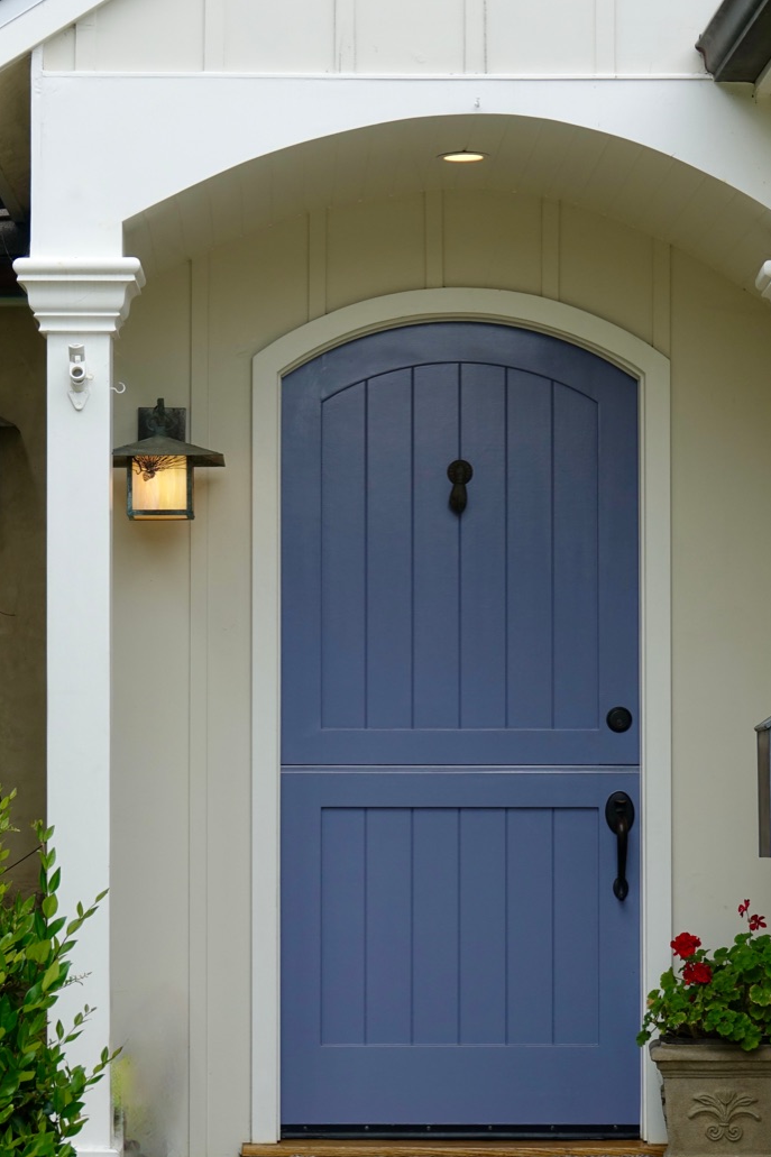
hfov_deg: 10.6
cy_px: 659
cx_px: 414
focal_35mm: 129
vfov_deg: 15.9
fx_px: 4145
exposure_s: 1/125
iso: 100
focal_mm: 34.7
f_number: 3.5
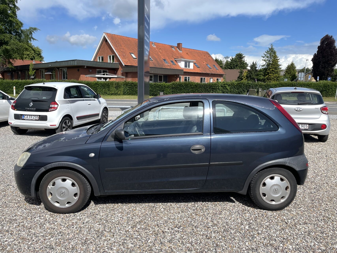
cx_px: 168
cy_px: 126
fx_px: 253
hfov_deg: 67.3
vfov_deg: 53.1
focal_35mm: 26
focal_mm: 4.2
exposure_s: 1/3731
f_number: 1.6
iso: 32
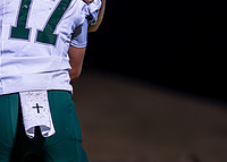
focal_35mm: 473
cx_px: 82
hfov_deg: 4.3
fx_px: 3050
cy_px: 46
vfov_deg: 3.0
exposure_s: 1/1600
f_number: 1.8
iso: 2000
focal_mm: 135
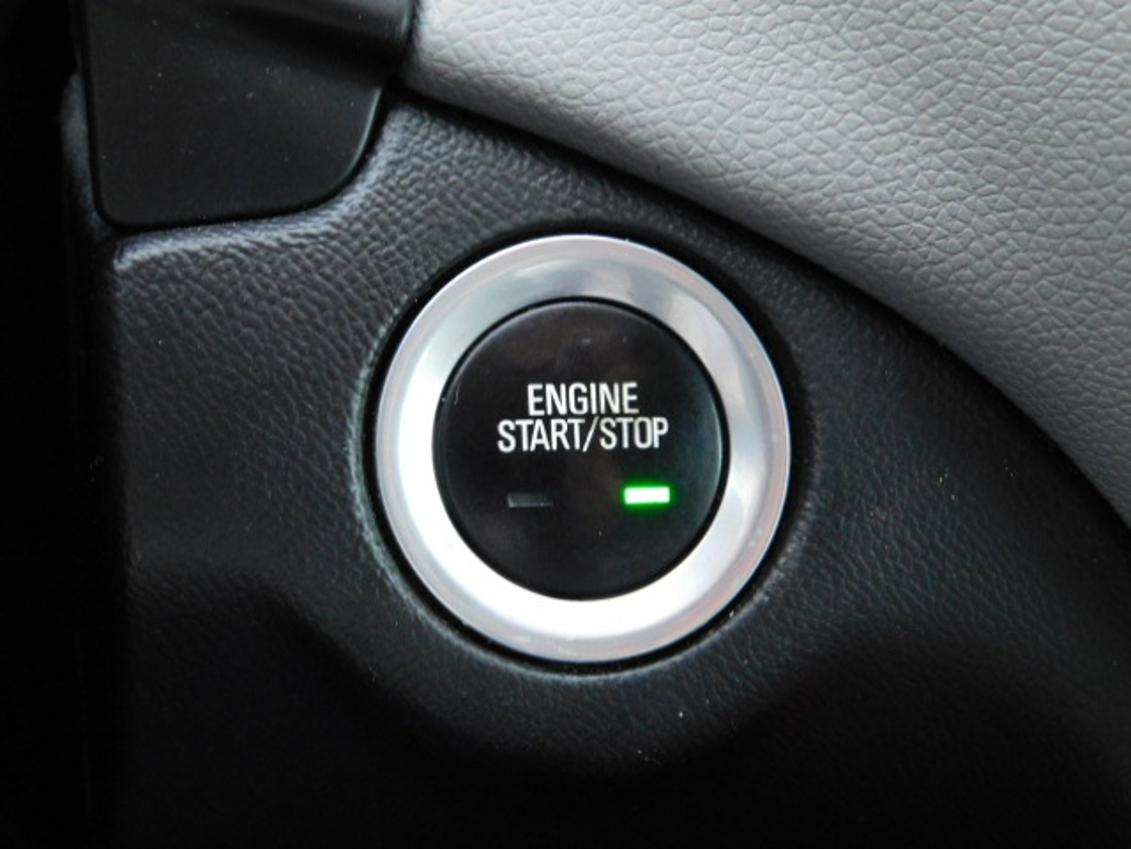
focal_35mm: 59
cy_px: 424
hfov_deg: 32.7
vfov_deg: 24.8
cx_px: 566
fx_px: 1928
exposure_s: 1/8
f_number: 4
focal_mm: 10.4
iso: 640
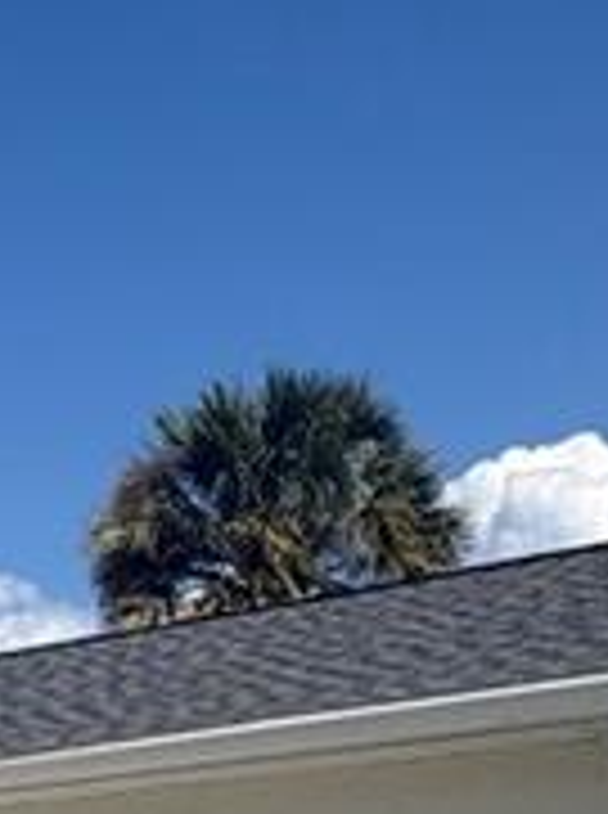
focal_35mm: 93
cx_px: -513
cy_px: 1016
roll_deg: -0.5
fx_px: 2186
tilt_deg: +2.9
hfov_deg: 13.9
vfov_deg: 19.7
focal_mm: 2.22
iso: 50
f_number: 2.2
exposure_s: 1/4132
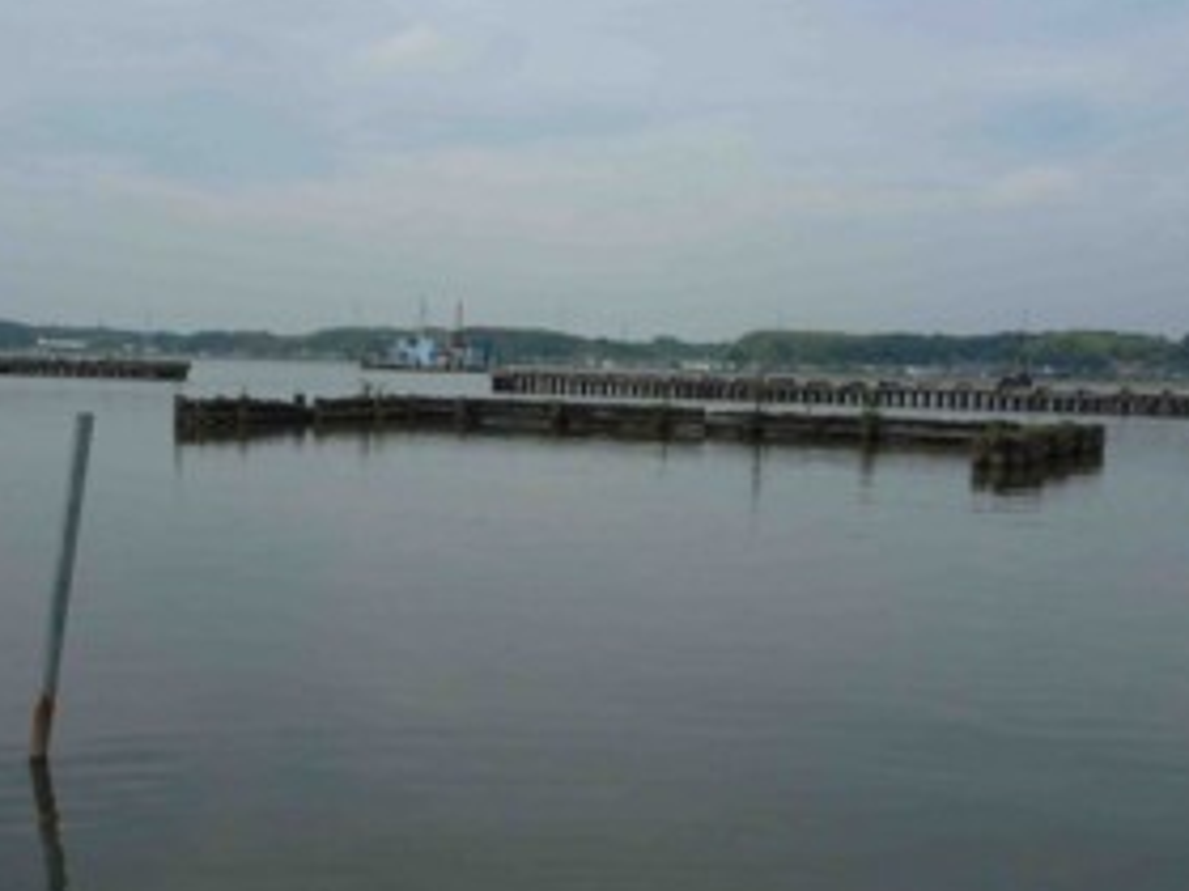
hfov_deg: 42.0
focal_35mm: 45
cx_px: 510
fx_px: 1546
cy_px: 552
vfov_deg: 32.0
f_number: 10
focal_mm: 4.9
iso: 80
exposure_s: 1/200
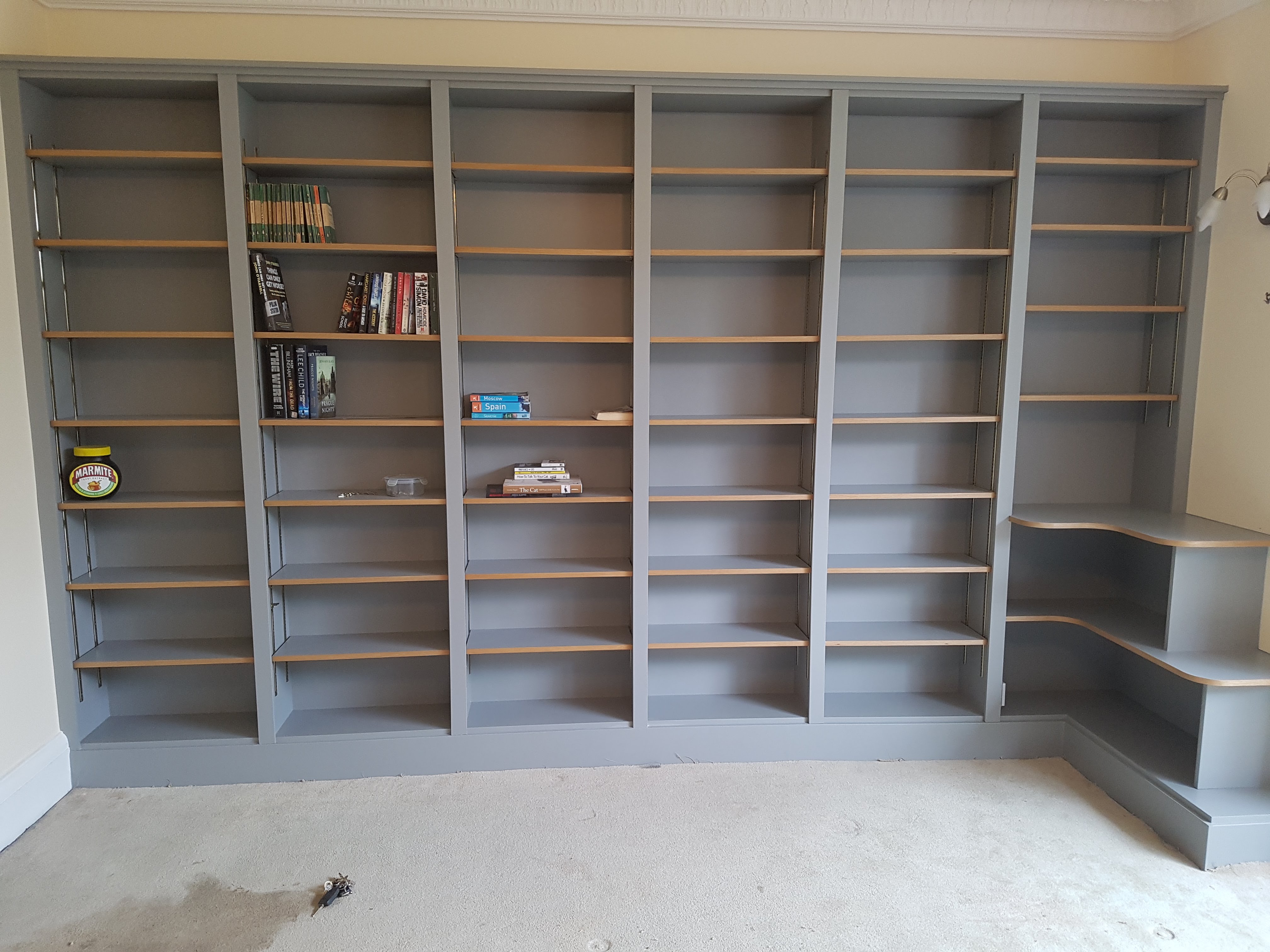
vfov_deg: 53.1
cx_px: 635
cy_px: 476
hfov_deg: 67.3
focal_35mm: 26
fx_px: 954
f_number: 1.7
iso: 125
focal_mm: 4.2
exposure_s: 1/50
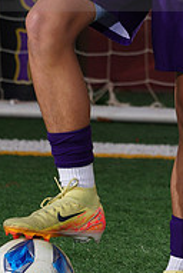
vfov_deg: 2.4
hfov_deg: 1.6
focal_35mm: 855
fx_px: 6495
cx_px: 145
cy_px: -34
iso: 200
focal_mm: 282
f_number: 7.1
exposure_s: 1/200
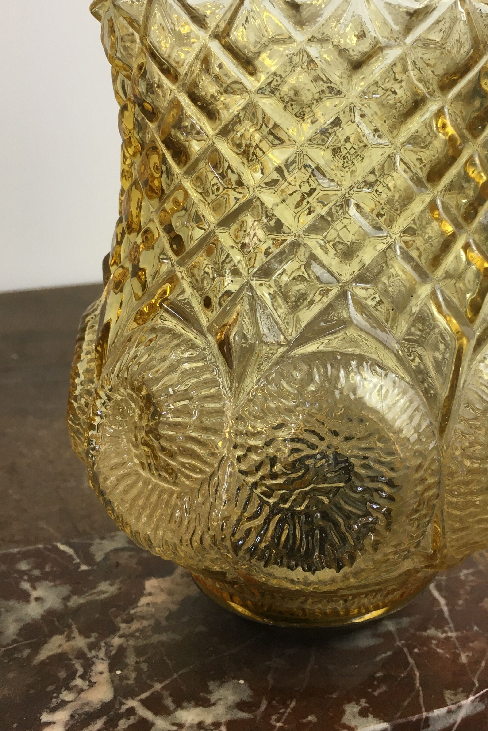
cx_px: 334
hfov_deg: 33.8
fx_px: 793
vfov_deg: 49.2
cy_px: 293
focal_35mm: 39
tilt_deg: -13.1
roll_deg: +0.2
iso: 32
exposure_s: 1/33
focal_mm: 4.15
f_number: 2.2
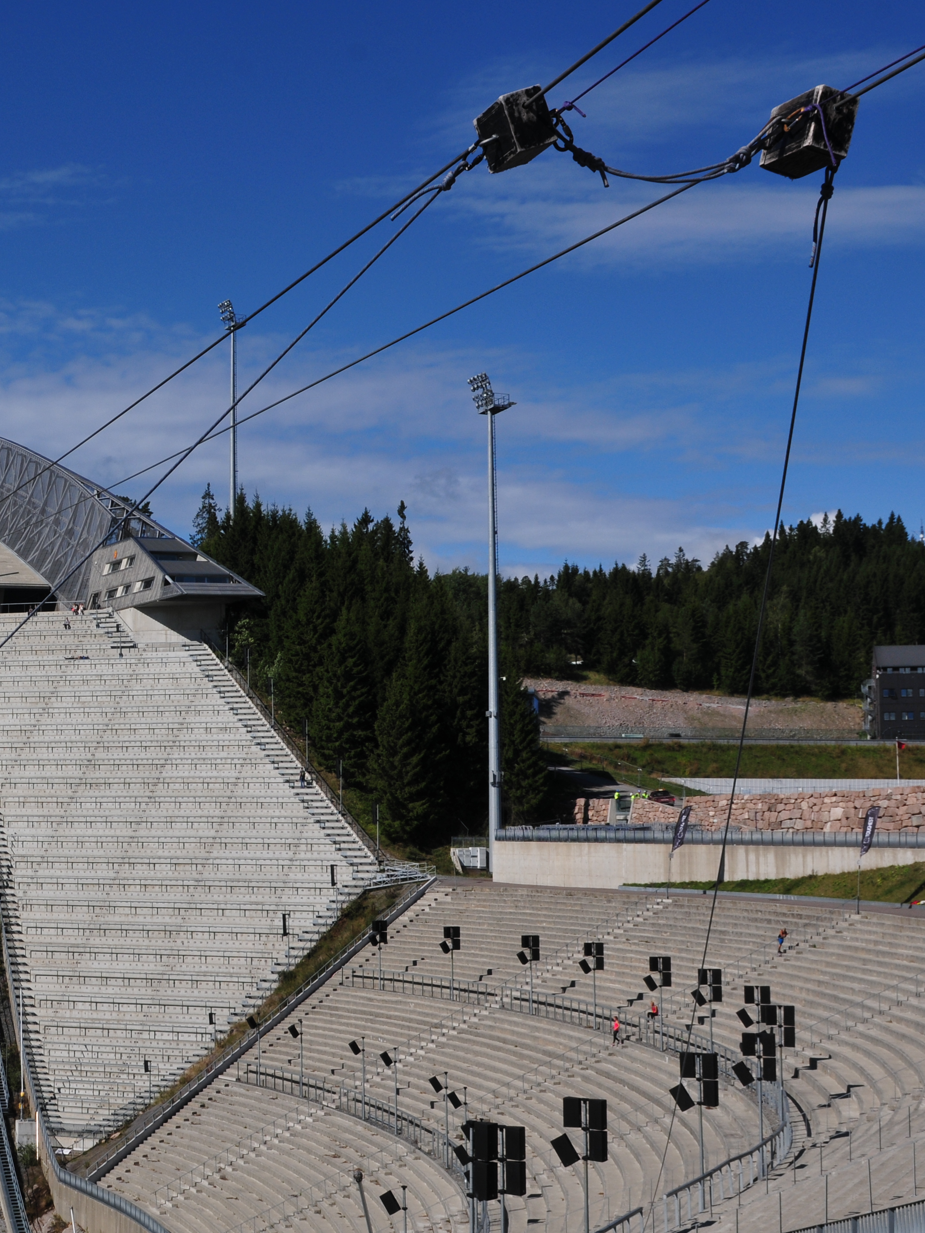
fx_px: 1888
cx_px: 42
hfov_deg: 26.3
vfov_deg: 36.2
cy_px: 626
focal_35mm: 53
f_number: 11
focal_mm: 24
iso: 200
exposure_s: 1/500
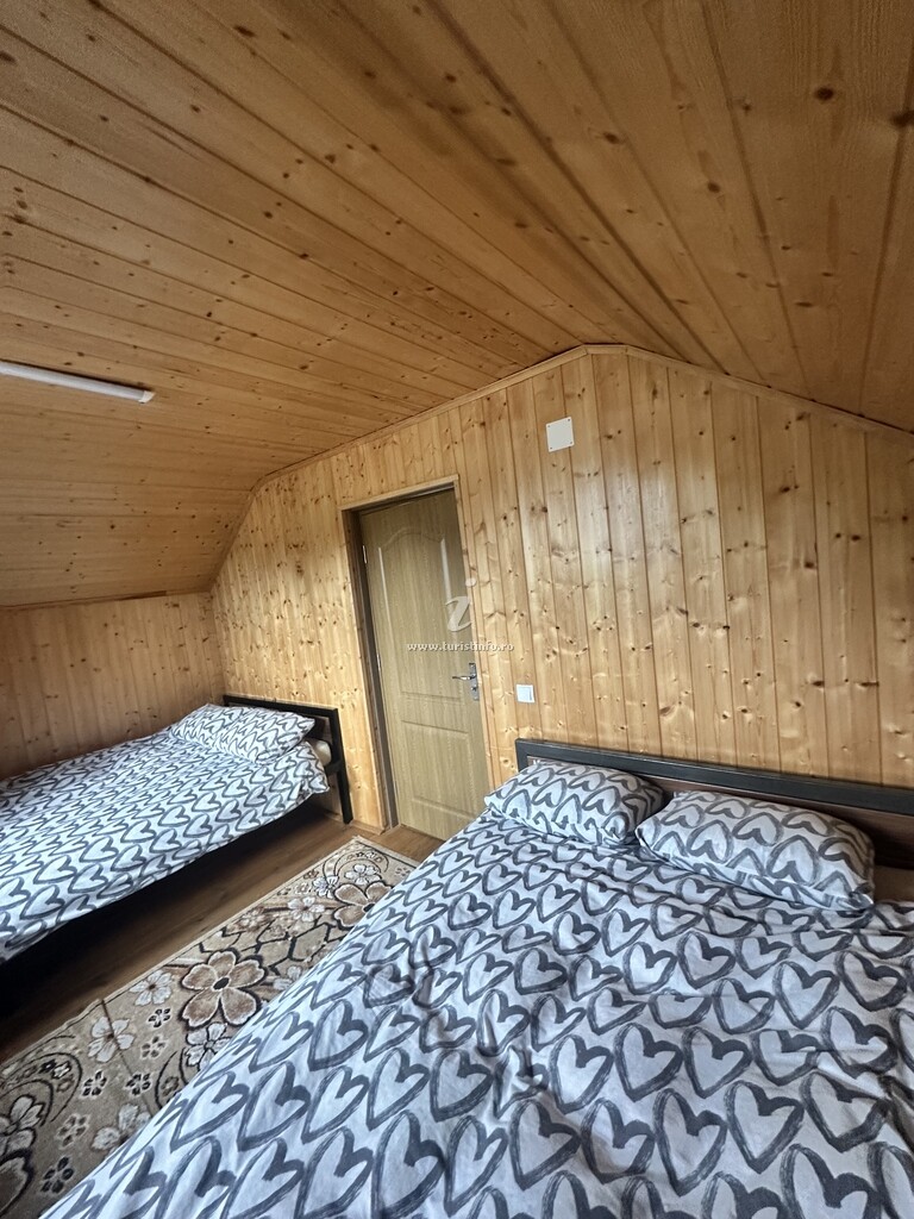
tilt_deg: -2.1
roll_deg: +7.9
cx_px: 457
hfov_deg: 85.7
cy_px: 610
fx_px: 493
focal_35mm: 14
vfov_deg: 102.1
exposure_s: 1/60
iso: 640
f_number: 2.2
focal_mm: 2.22
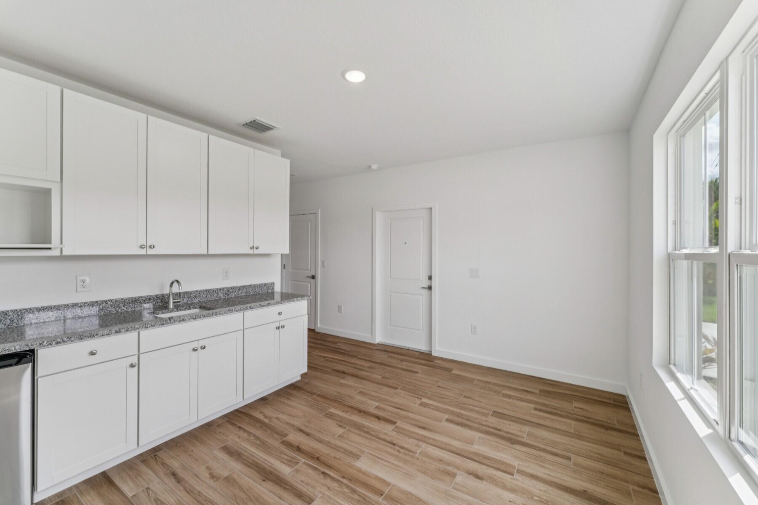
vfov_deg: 81.2
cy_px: 252
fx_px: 295
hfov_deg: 104.3
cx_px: 379
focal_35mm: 14
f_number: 8
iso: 200
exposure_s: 1/25
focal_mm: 14
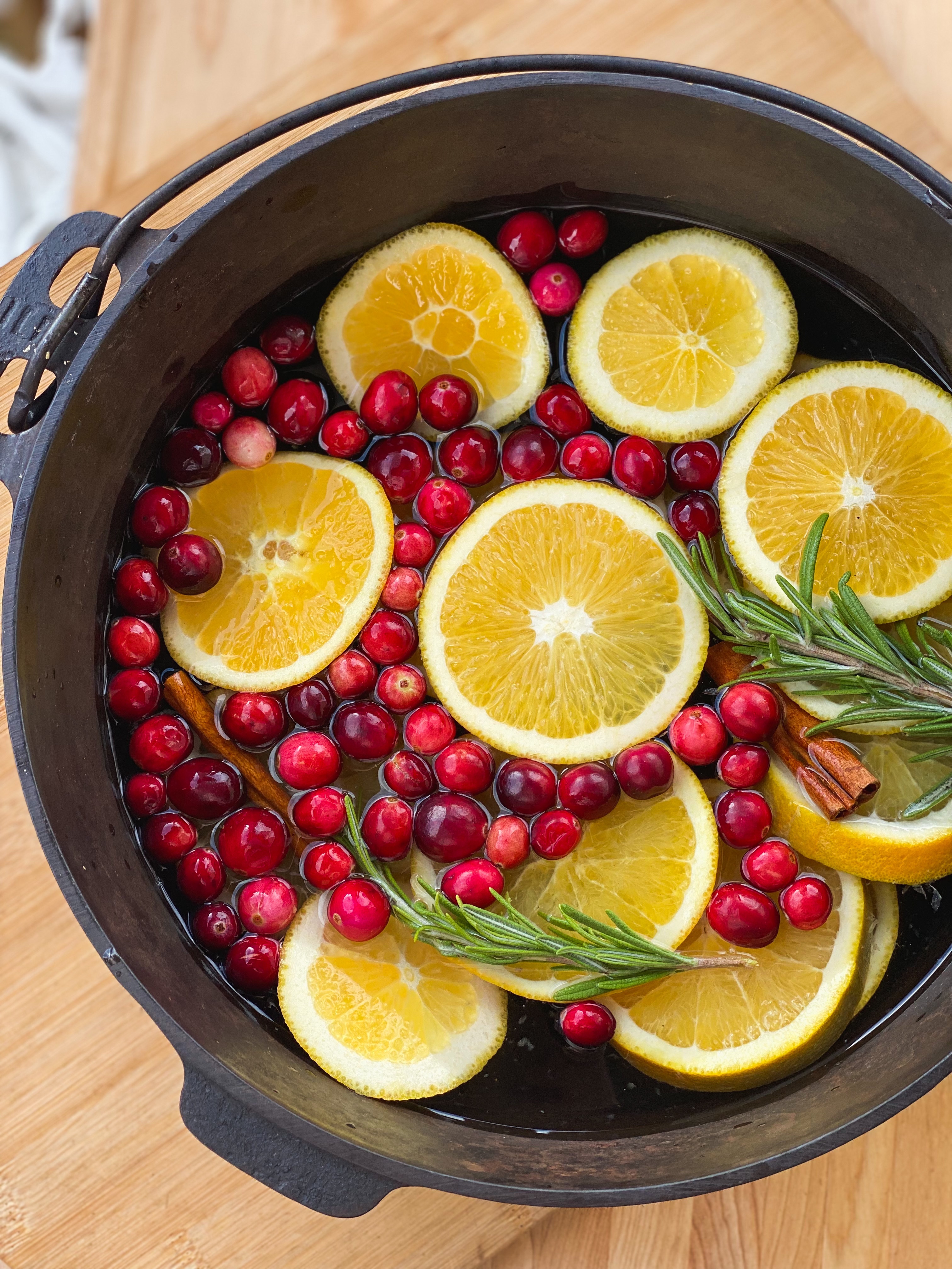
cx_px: 476
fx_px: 1907
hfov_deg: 28.0
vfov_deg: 36.8
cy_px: 634
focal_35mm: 52
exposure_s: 1/130
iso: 20
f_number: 2
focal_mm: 6
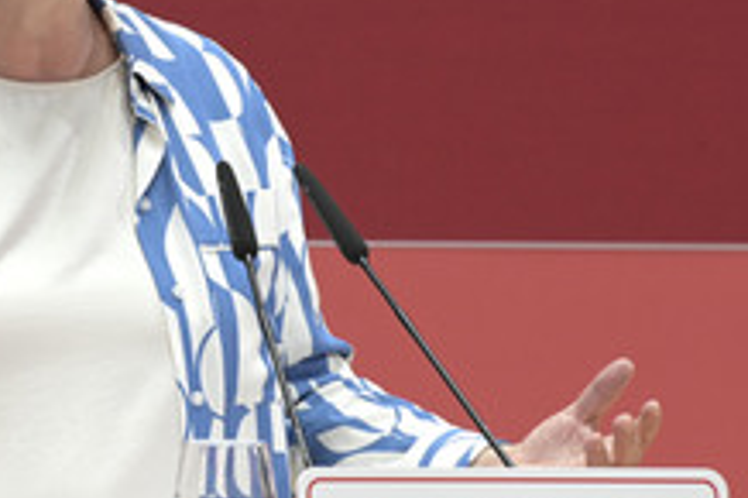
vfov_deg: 2.2
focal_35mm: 622
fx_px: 12914
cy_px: 161
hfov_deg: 3.3
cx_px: 177
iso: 3200
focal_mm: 300
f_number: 8
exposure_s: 1/800
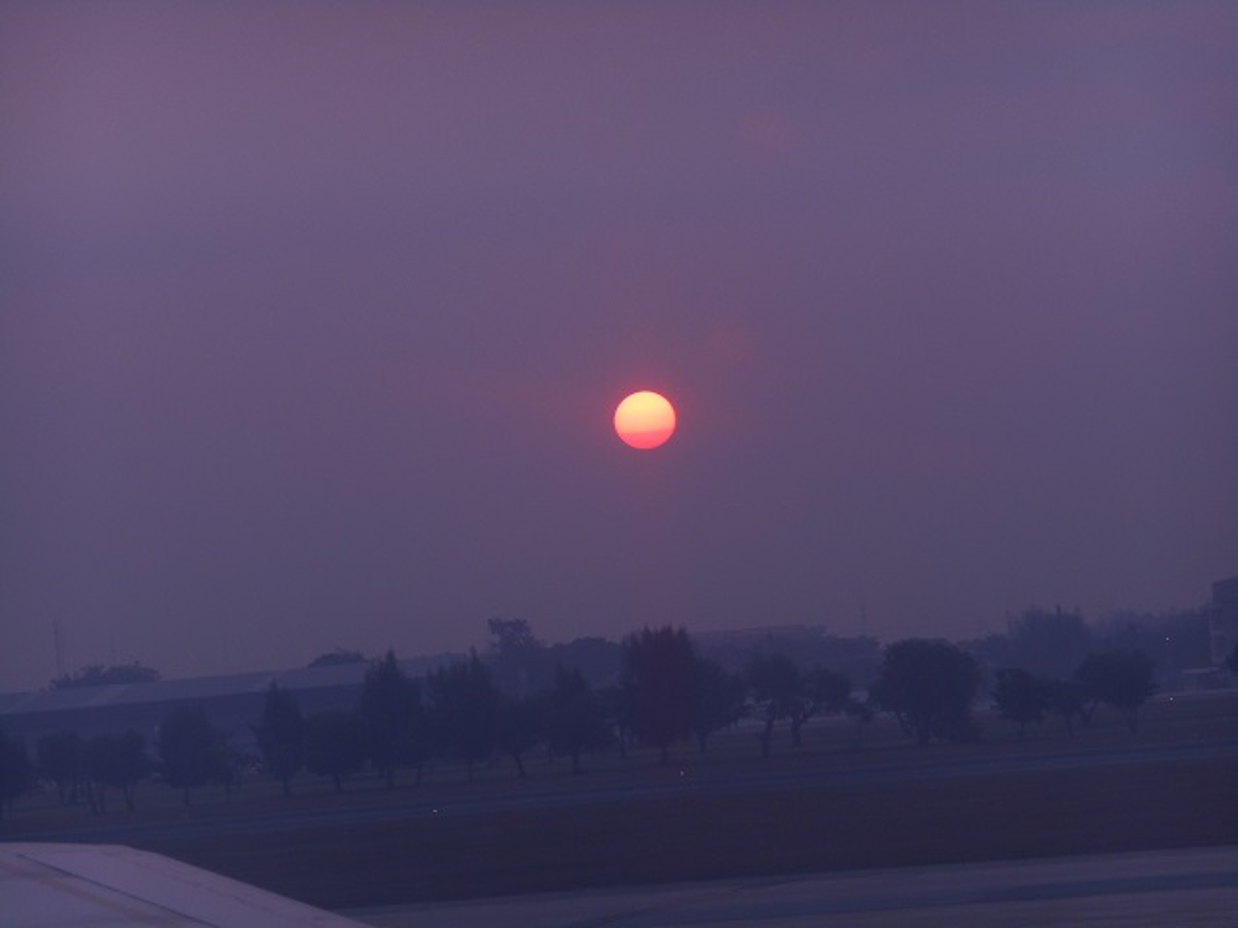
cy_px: 464
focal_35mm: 182
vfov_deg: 8.2
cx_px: 619
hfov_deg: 10.9
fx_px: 6509
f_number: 6.4
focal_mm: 32.9
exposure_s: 1/50
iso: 80
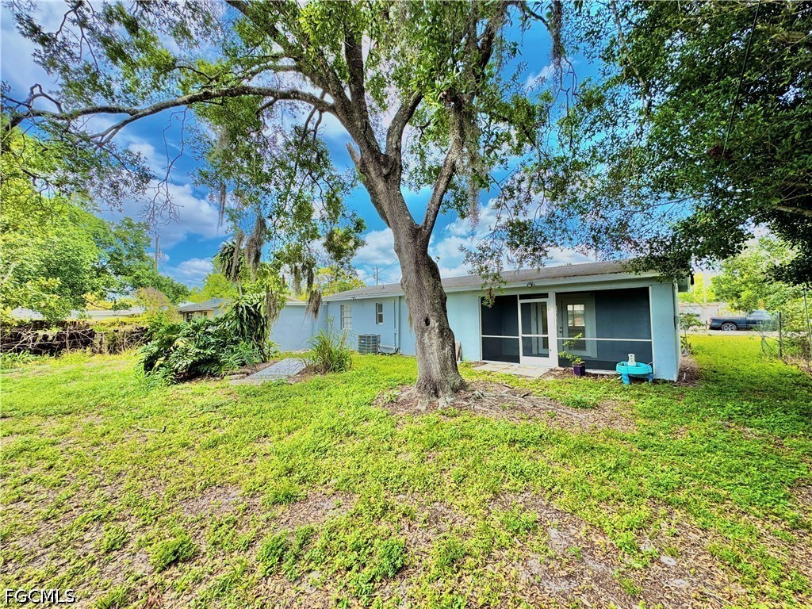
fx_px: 328
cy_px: 304
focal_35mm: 14
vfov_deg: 85.7
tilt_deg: +1.3
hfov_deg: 102.1
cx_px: 406
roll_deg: +0.5
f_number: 2.2
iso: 40
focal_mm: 2.22
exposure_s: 1/211
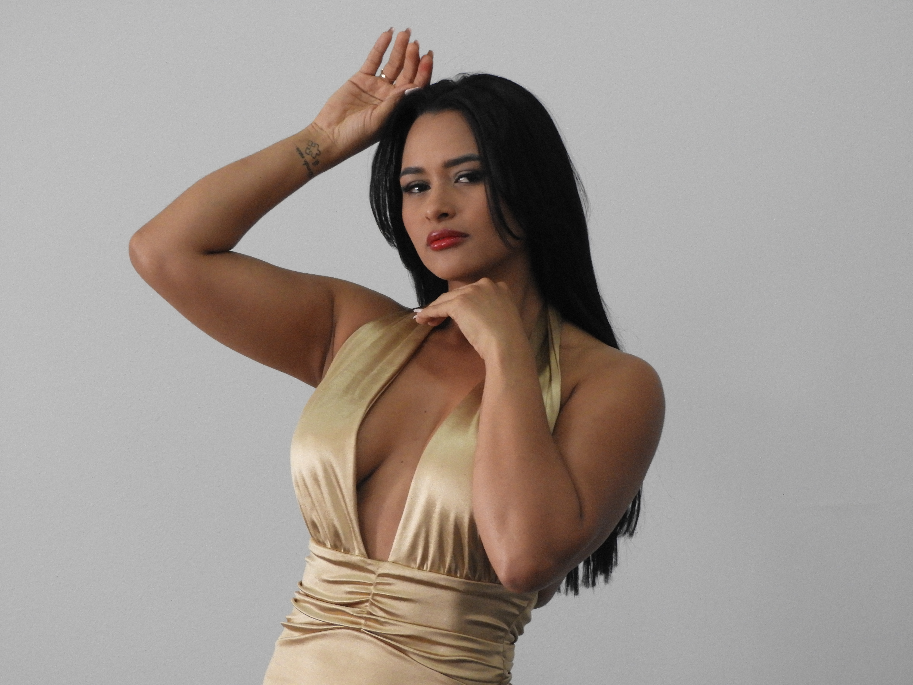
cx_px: 456
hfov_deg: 13.2
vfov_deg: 9.9
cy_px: 342
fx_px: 3956
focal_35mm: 150
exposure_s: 1/50
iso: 400
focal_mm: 26.9
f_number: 5.2
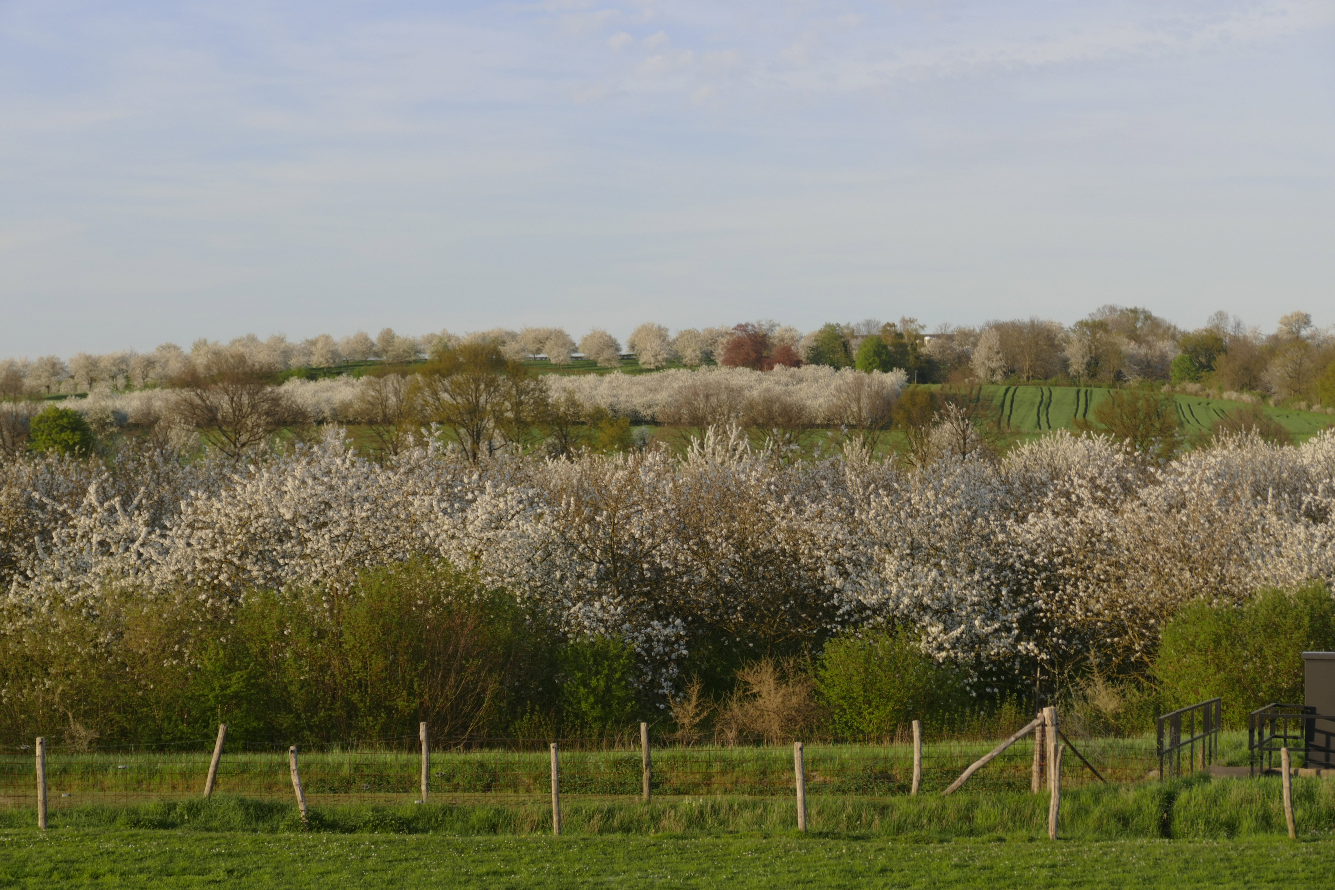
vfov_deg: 14.0
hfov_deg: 20.8
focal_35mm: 98
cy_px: 445
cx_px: 668
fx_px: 3634
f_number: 3.8
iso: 125
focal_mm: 34.43
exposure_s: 1/80
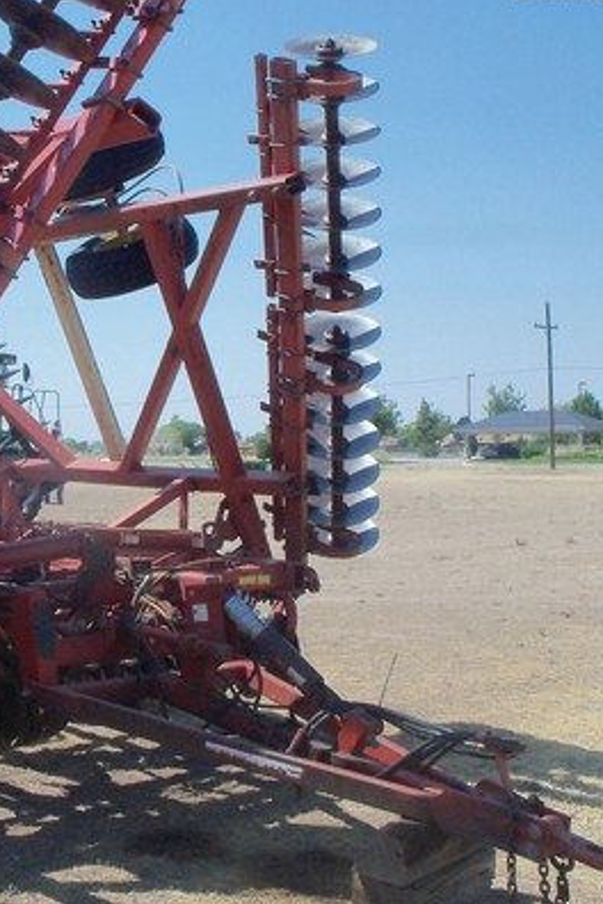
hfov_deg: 25.8
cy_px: 441
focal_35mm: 50
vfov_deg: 39.6
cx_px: 25
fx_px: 1256
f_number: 5.5
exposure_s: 1/500
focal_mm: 6.3
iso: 160
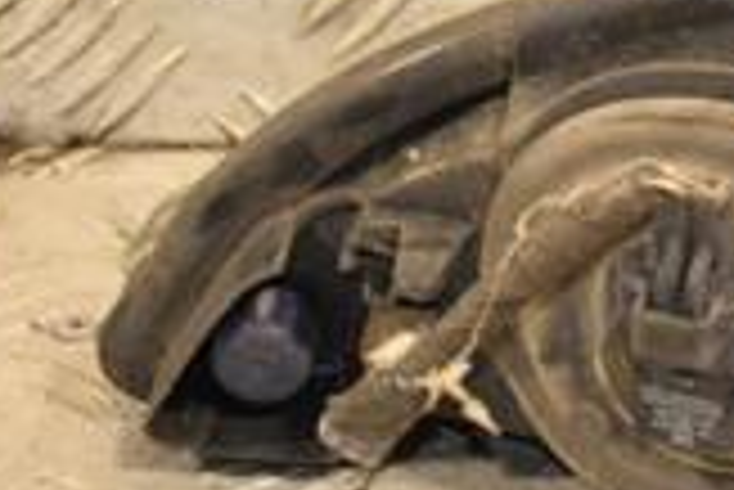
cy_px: 40
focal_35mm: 342
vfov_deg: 4.0
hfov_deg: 6.0
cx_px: 1000
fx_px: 6979
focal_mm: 62
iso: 800
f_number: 5.3
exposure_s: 1/160
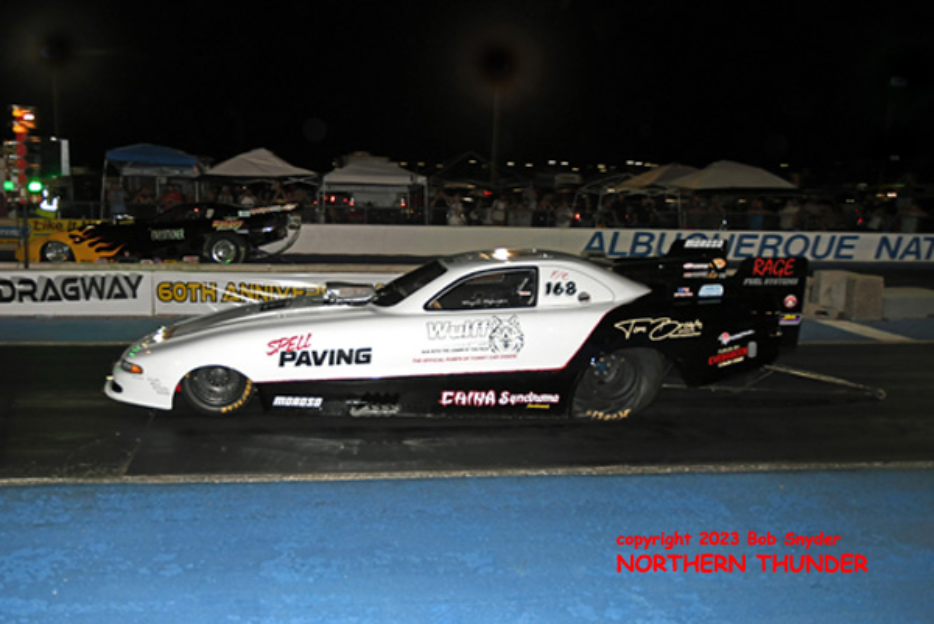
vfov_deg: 53.2
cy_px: 312
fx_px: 623
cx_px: 467
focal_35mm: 24
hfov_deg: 73.7
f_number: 2.8
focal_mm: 16
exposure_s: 1/200
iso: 400
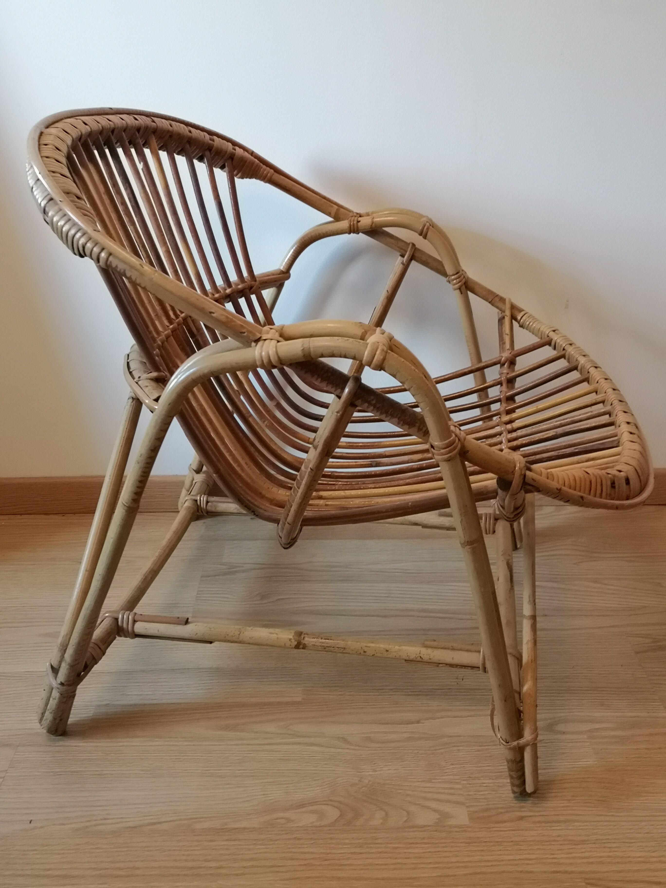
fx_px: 847
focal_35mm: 33
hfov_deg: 42.9
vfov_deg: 55.4
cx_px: 333
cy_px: 444
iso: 250
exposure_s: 1/33.3
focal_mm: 3.95
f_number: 1.8
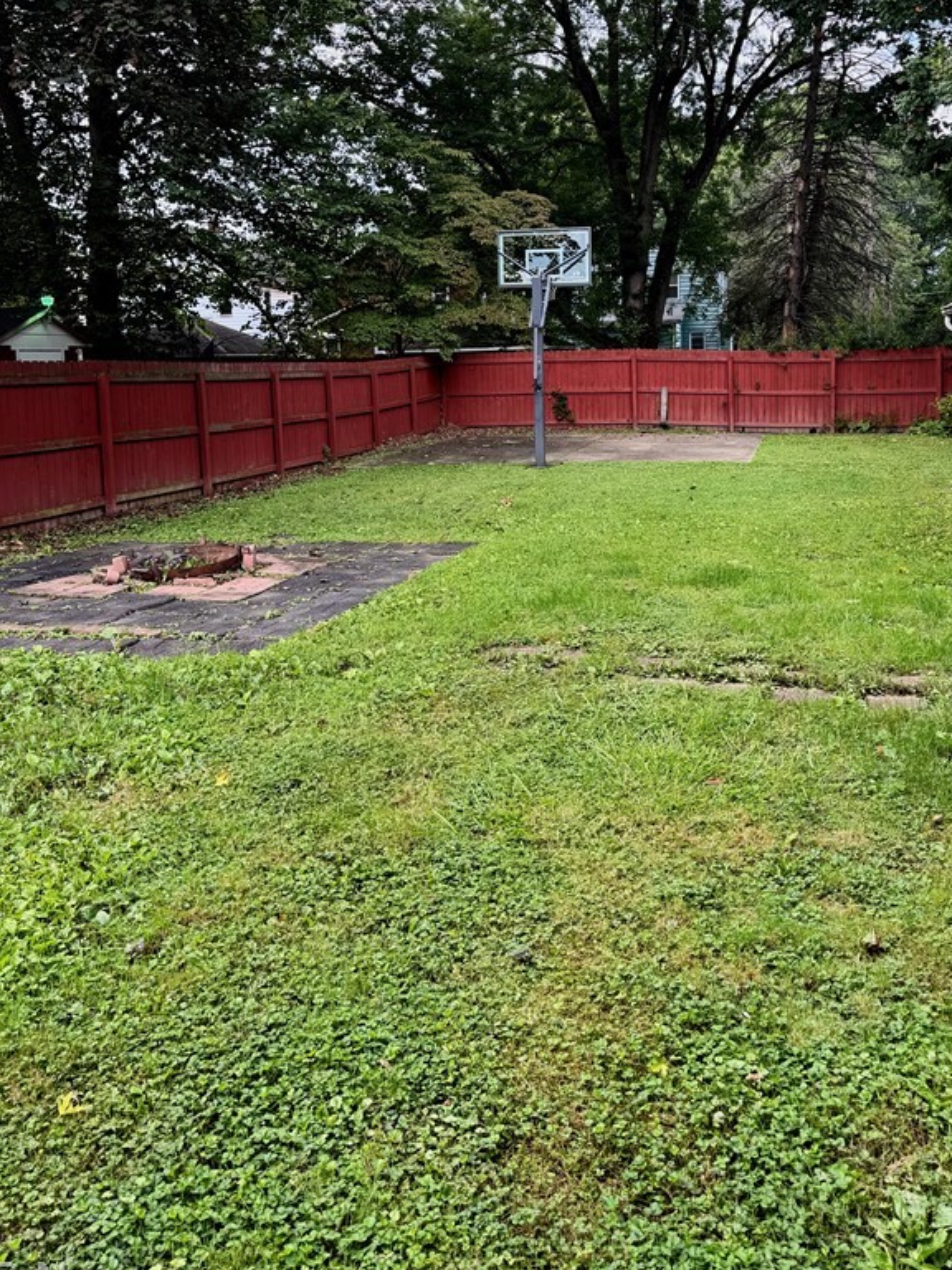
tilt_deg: -6.0
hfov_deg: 44.0
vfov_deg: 56.1
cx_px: 544
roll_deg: +1.2
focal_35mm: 32
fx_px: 1173
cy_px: 471
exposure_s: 1/464
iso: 80
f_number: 1.78
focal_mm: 6.76
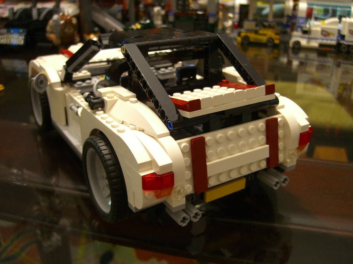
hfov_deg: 49.0
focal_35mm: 38
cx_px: 176
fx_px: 388
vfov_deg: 37.7
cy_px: 132
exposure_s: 1/8
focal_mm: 7.9
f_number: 2.8
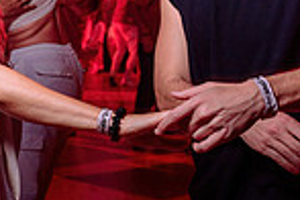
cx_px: -41
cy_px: 75
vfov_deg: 13.8
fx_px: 825
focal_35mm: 99
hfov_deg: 19.6
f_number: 2.8
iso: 800
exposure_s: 1/60
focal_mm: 24
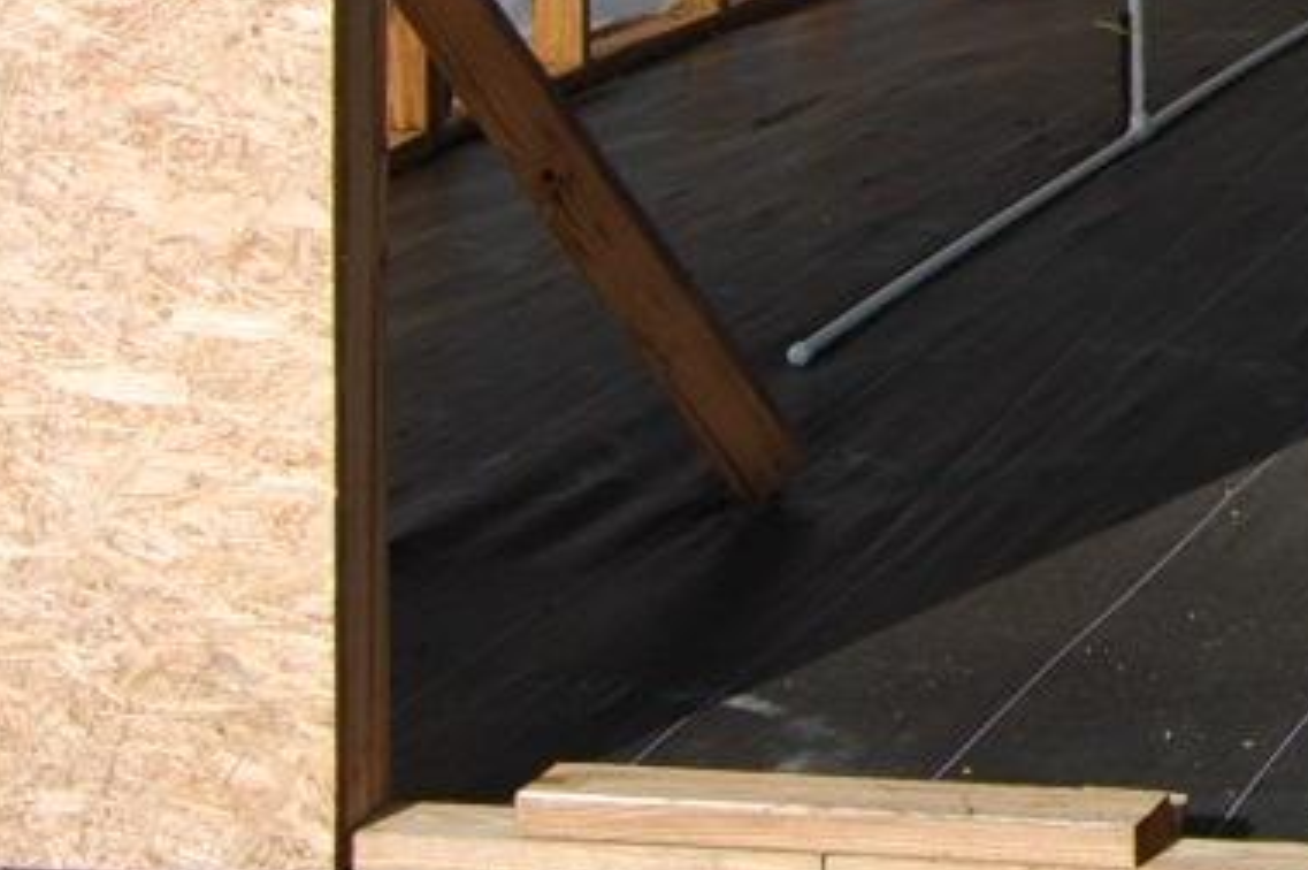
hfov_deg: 13.1
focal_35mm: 143
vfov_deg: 9.2
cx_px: 2298
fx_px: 5191
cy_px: -642
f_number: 9
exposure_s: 1/320
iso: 200
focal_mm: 24
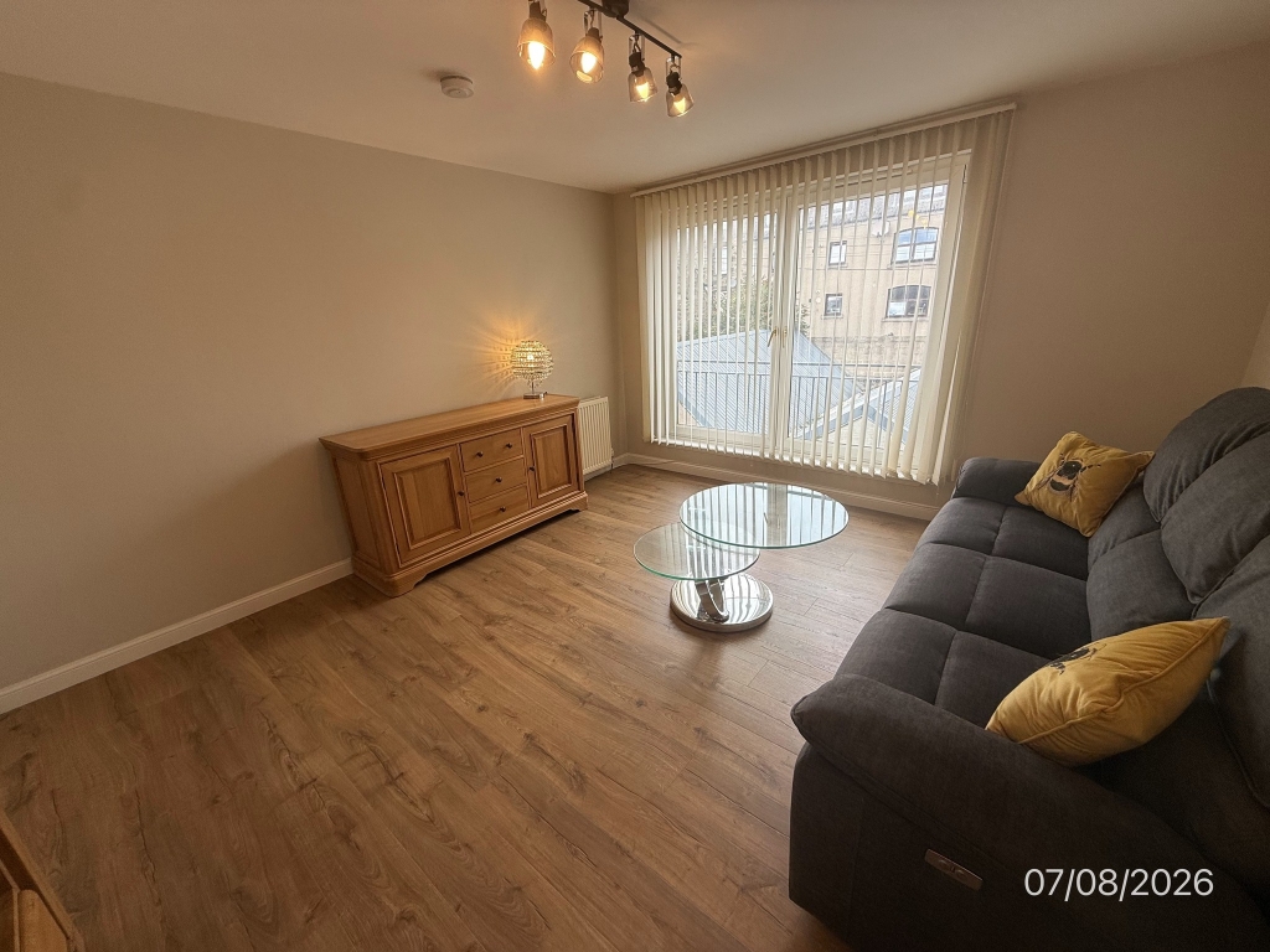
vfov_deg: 85.7
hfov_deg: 102.1
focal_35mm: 14
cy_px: 476
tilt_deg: -17.8
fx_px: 514
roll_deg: +3.0
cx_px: 635
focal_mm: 2.22
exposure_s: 1/172
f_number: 2.2
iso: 50
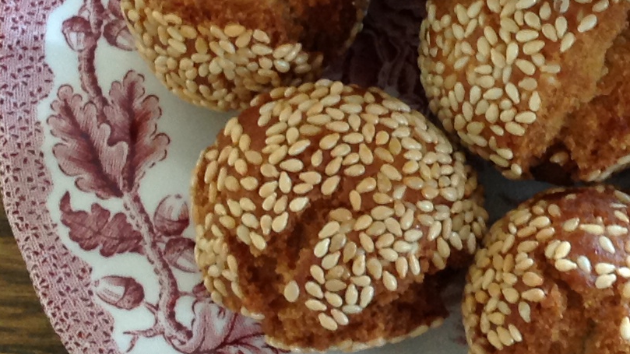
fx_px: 2038
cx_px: 477
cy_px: 123
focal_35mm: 122
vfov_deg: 9.9
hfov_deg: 17.5
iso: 100
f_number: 2.4
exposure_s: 1/15
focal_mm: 4.28
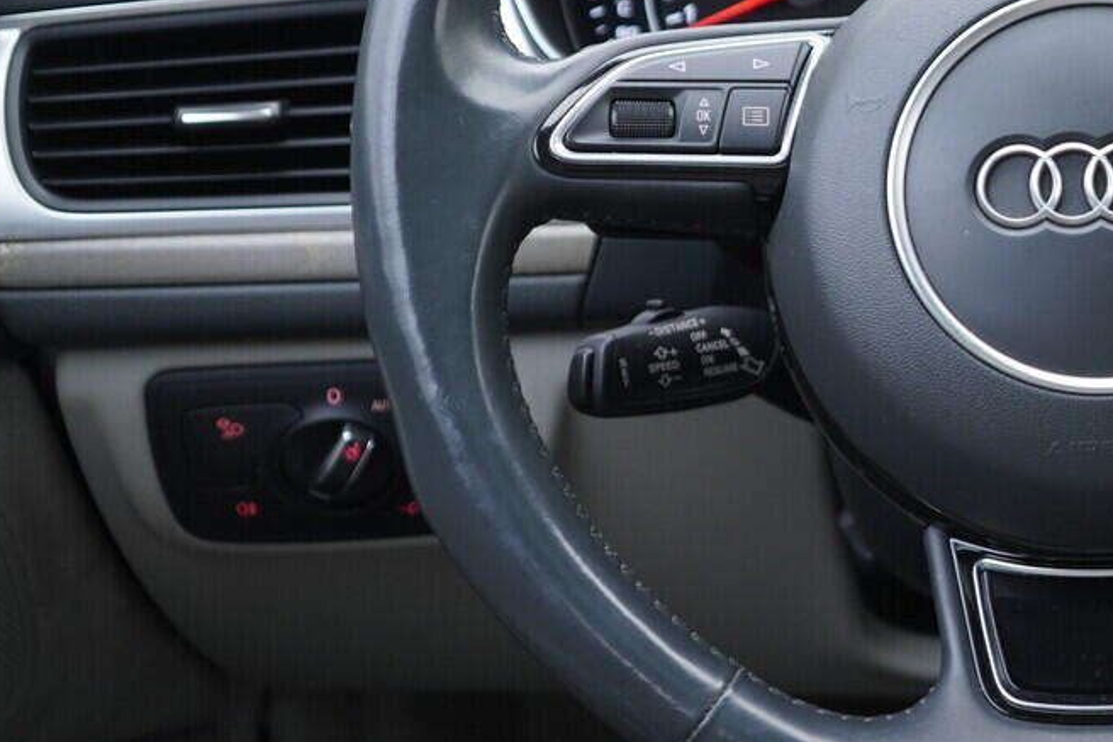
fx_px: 2442
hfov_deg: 24.5
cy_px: 165
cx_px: 1120
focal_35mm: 79
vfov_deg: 17.1
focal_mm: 24
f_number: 2.8
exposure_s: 1/40
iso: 250
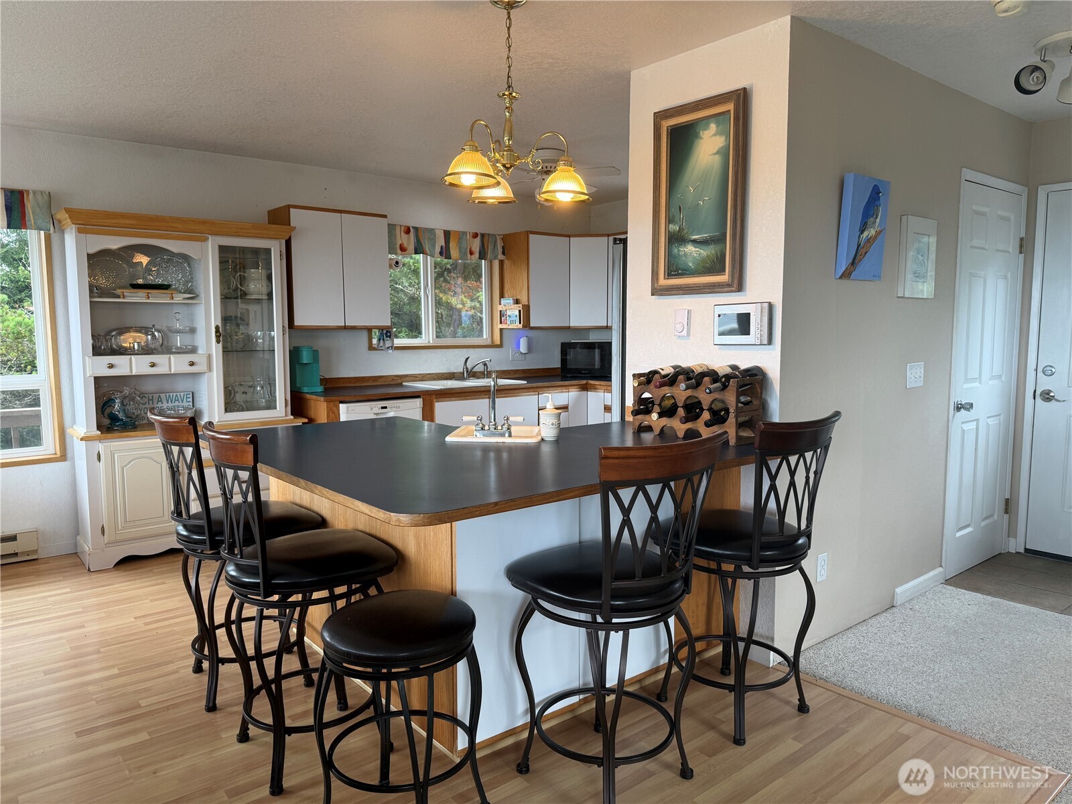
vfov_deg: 56.8
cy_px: 402
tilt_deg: -5.5
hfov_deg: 71.6
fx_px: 743
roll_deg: +0.1
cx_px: 536
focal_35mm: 24
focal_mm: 6.76
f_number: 1.78
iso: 100
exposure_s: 1/120
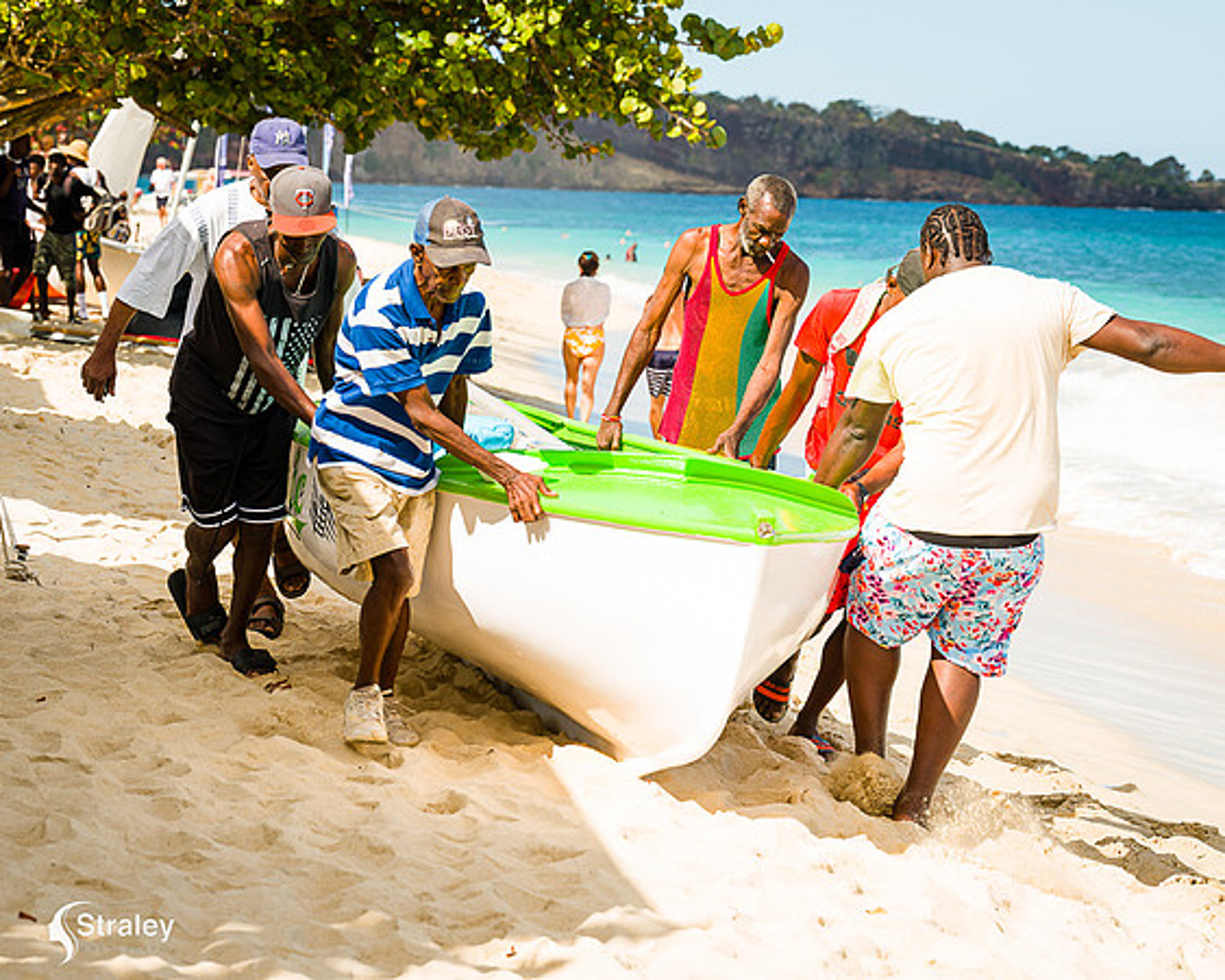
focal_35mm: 111
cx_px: 612
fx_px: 4041
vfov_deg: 13.8
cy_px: 490
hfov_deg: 17.2
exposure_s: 1/320
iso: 125
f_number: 6.3
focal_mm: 99
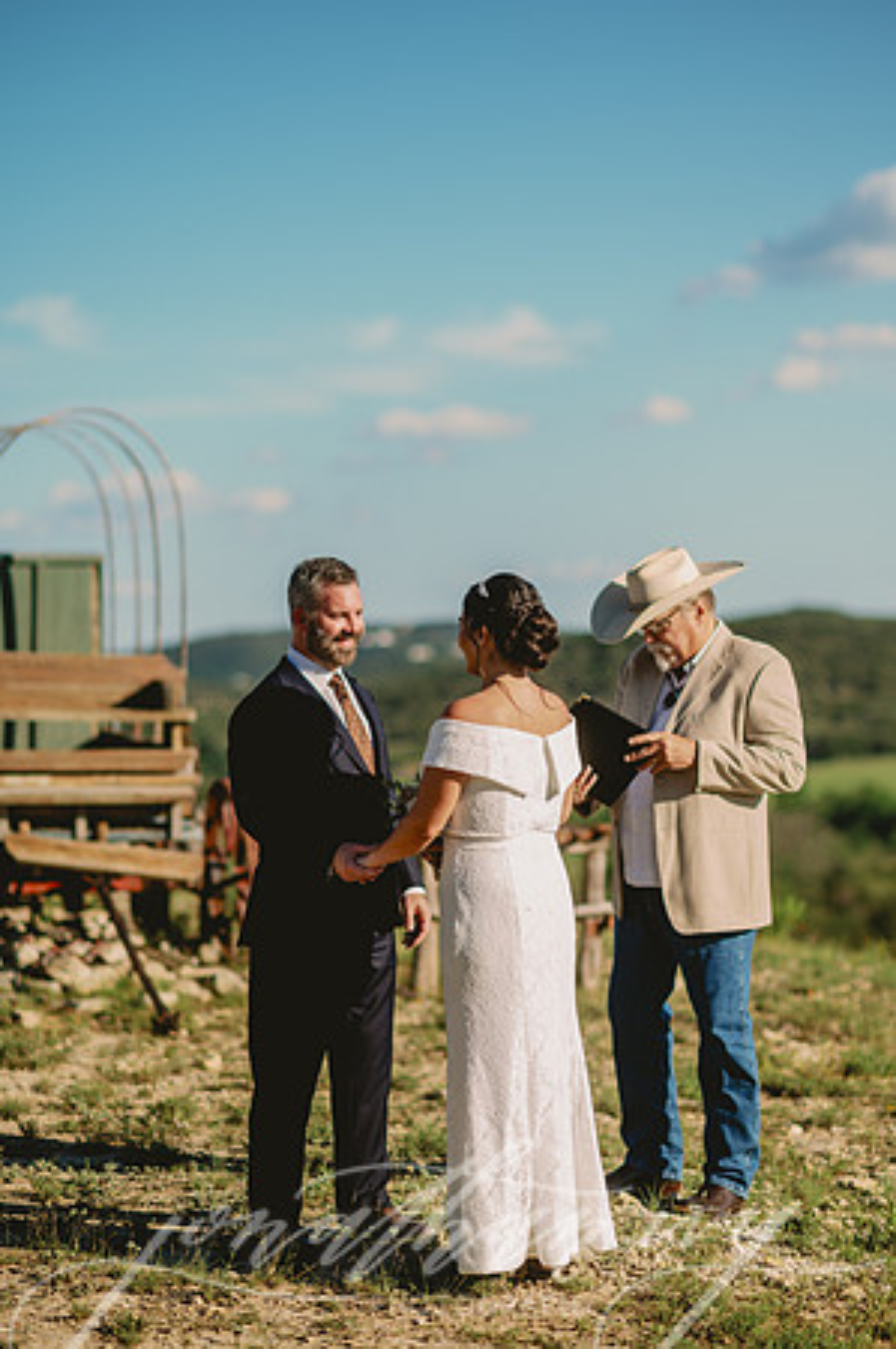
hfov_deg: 16.0
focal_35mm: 85
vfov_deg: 23.9
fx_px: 3180
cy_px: 674
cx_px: 448
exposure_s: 1/3200
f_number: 2
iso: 50
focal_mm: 85
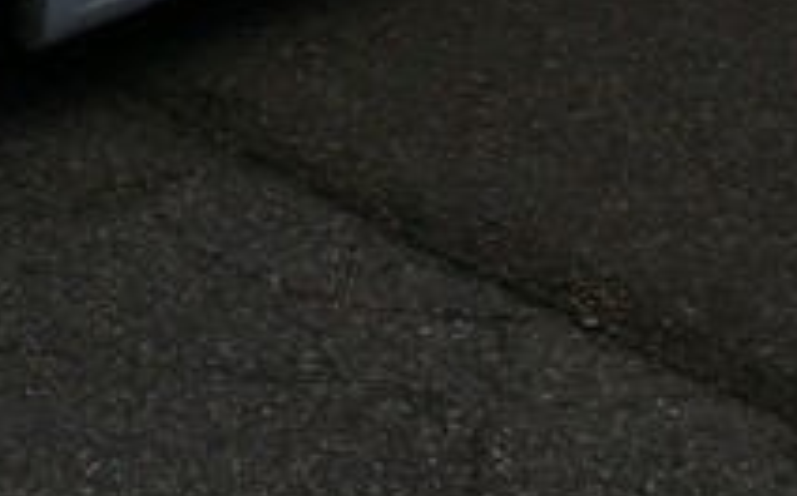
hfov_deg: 19.5
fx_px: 2257
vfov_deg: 11.8
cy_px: -344
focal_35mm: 104
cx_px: 26
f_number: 11
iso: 200
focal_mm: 18
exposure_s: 1/180
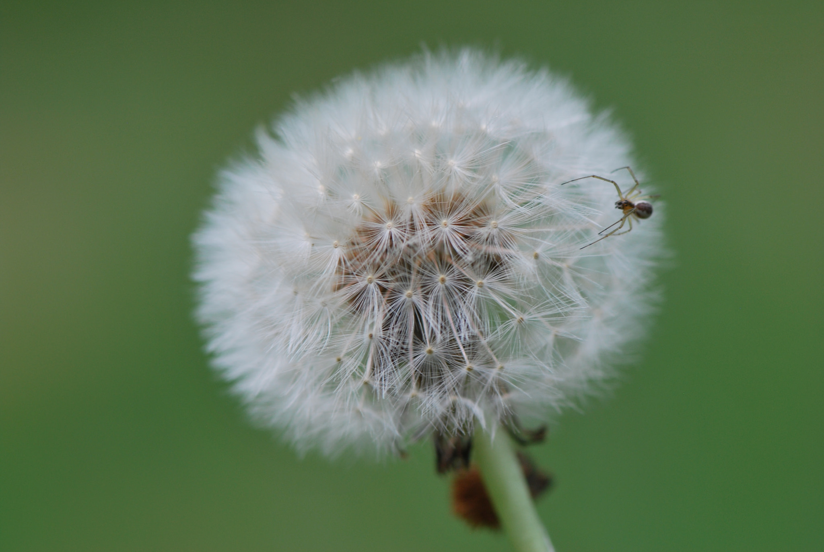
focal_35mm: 158
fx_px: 3609
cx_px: 412
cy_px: 276
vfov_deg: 8.7
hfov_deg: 13.0
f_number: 6.3
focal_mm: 105
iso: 200
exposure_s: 1/125
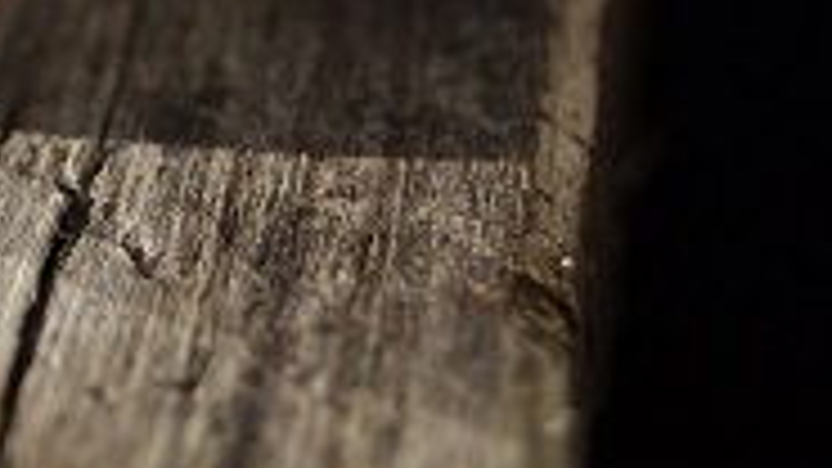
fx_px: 5903
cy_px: -126
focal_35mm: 268
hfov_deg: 8.0
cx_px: -178
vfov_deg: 4.5
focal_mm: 55
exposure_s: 1/500
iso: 160
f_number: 5.6
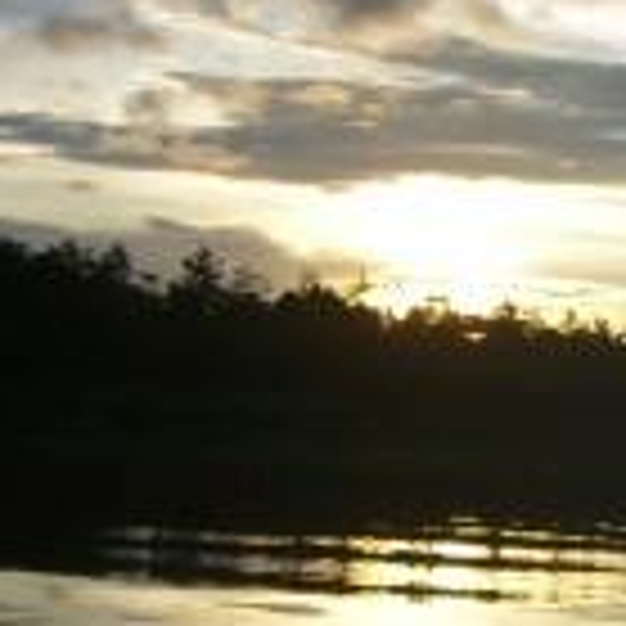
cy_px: 356
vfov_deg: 16.1
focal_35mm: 108
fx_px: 2210
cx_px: 775
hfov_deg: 15.5
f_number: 4.3
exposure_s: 1/500
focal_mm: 6.2
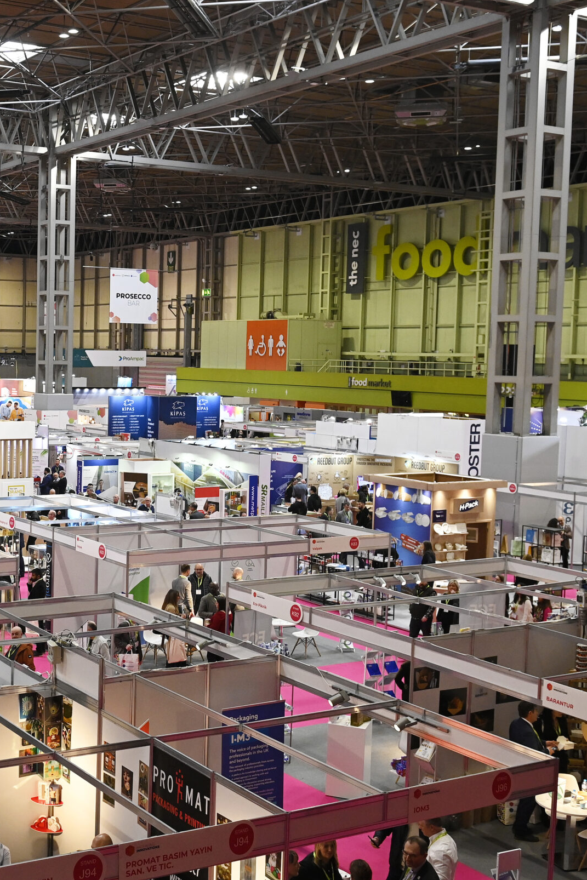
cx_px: 58
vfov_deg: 38.9
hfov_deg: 25.7
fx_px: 1247
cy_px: 447
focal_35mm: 51
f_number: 4.5
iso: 3200
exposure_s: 1/400
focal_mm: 32
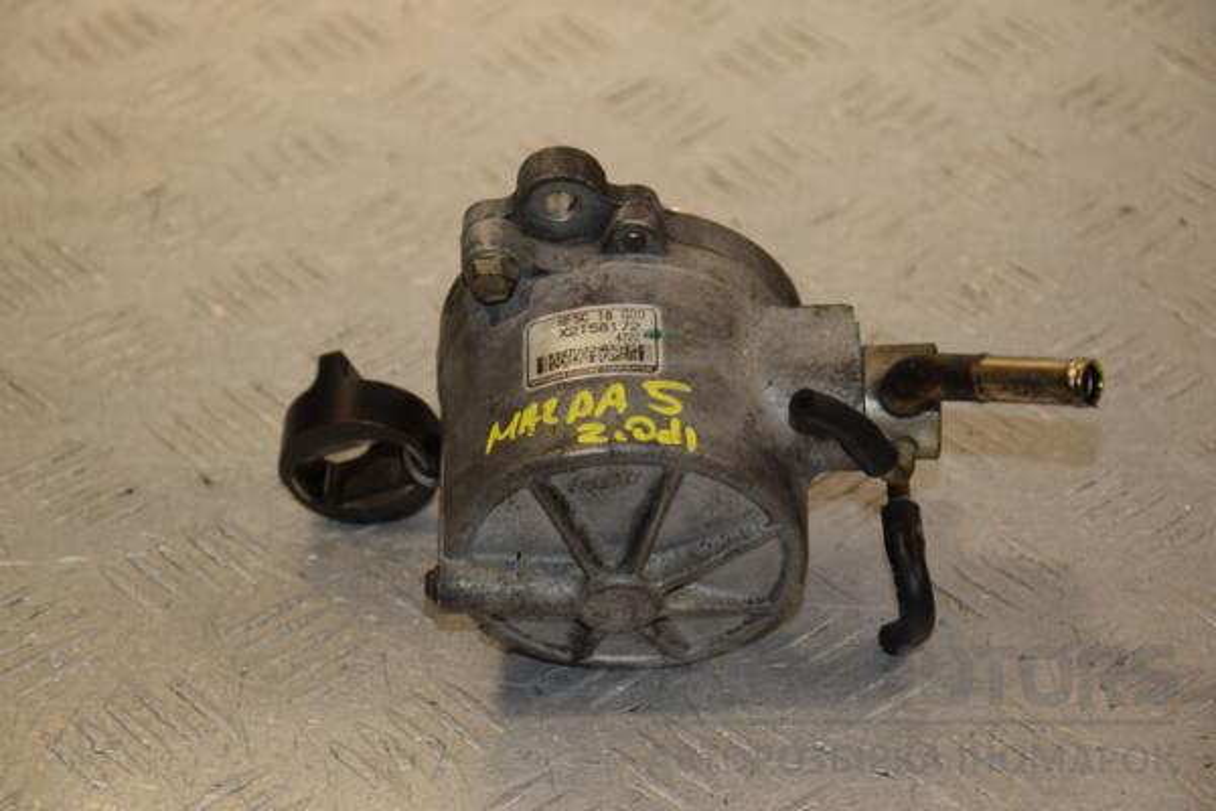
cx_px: 608
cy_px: 406
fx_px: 4306
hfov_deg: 16.1
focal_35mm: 128
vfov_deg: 10.8
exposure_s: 1/200
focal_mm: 85
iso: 800
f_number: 6.3
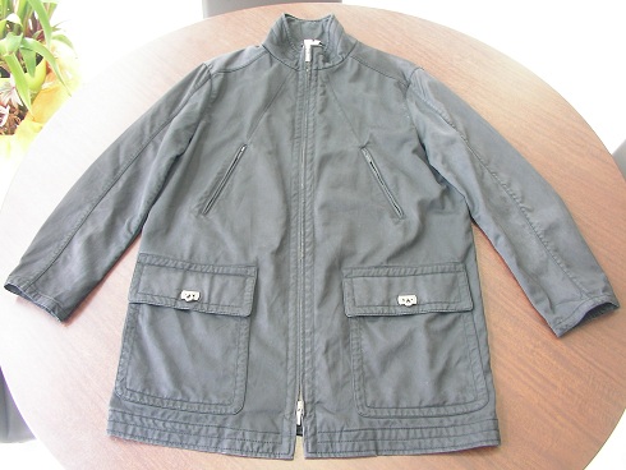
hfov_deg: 49.0
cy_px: 235
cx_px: 313
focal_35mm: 38
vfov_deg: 37.8
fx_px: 688
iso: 100
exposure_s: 1/14
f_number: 2.9
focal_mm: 6
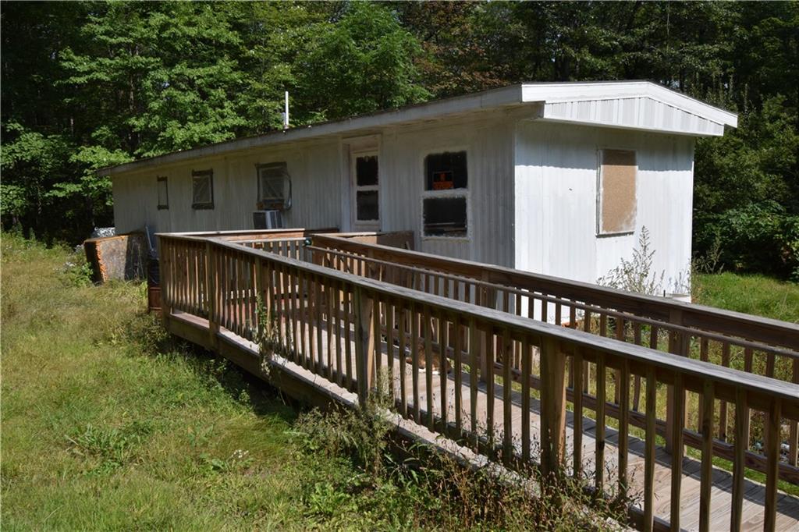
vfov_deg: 43.6
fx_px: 666
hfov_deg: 61.9
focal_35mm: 30
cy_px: 266
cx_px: 400
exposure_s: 1/800
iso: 800
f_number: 14
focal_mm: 20
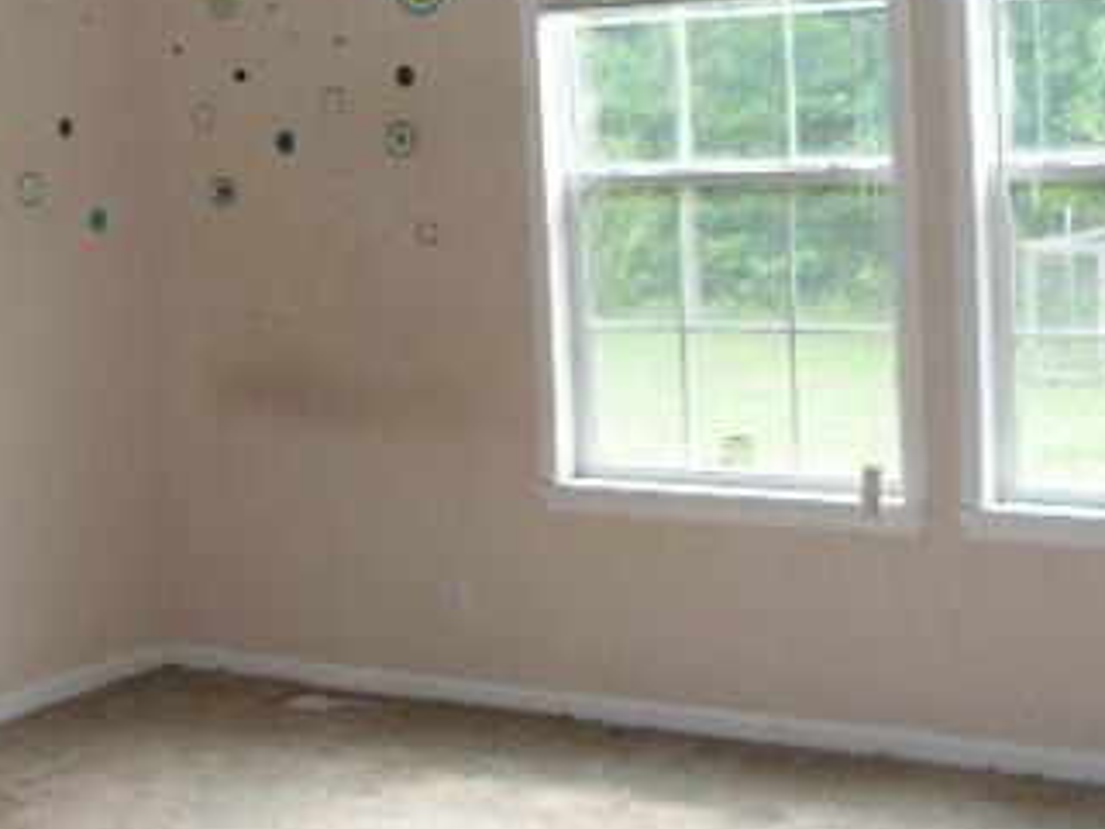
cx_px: 306
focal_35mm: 65
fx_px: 2076
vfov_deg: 22.5
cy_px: 258
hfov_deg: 29.4
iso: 80
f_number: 3.2
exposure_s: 1/40
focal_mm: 6
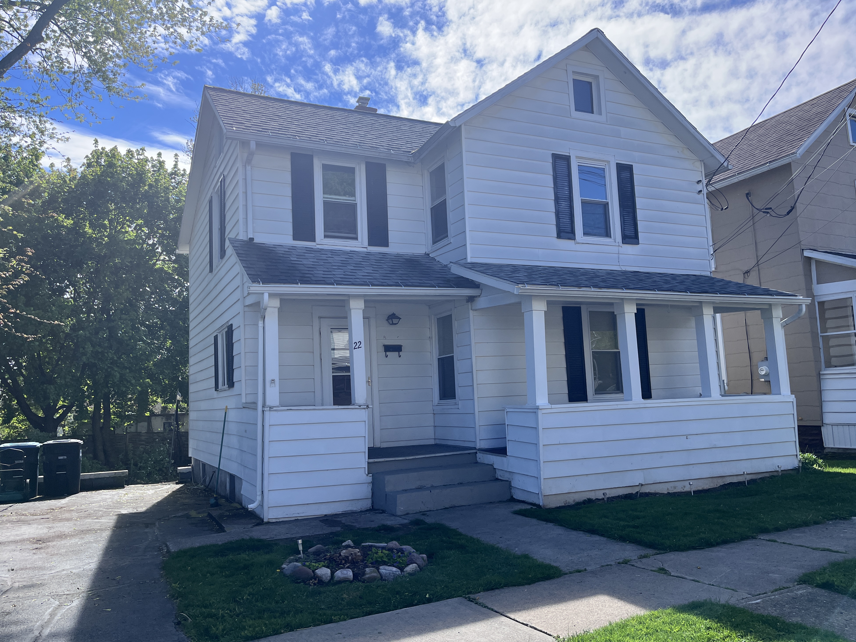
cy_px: 321
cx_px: 422
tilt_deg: +6.2
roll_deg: +1.8
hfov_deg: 65.3
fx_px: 668
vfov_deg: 51.4
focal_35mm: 27
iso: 50
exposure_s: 1/2632
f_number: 1.6
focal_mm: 5.1
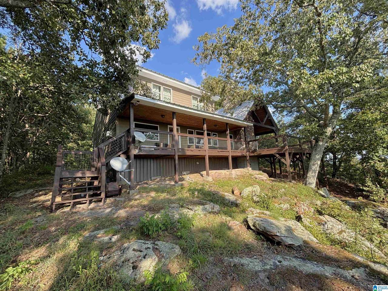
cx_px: 194
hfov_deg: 102.1
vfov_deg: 85.7
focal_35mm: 14
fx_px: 157
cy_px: 146
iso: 25
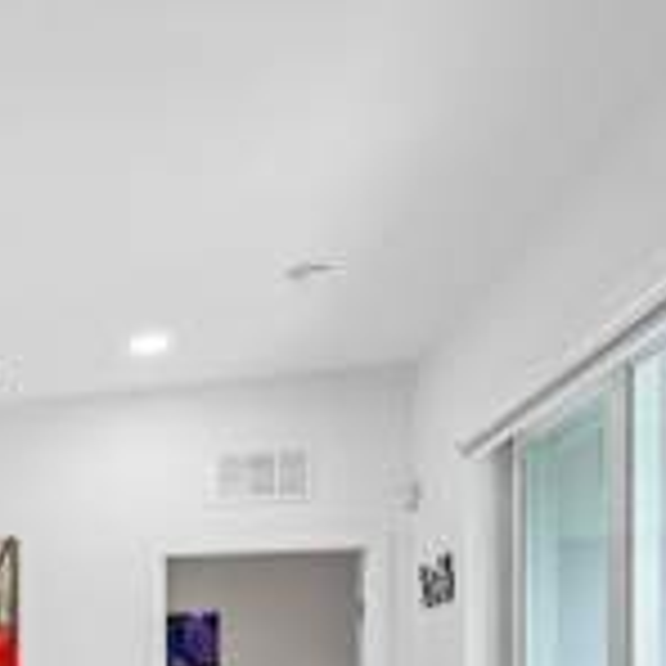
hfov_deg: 30.5
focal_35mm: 44
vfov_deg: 34.6
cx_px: -194
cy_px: 677
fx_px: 958
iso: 400
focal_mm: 16
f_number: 8
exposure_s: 1/40
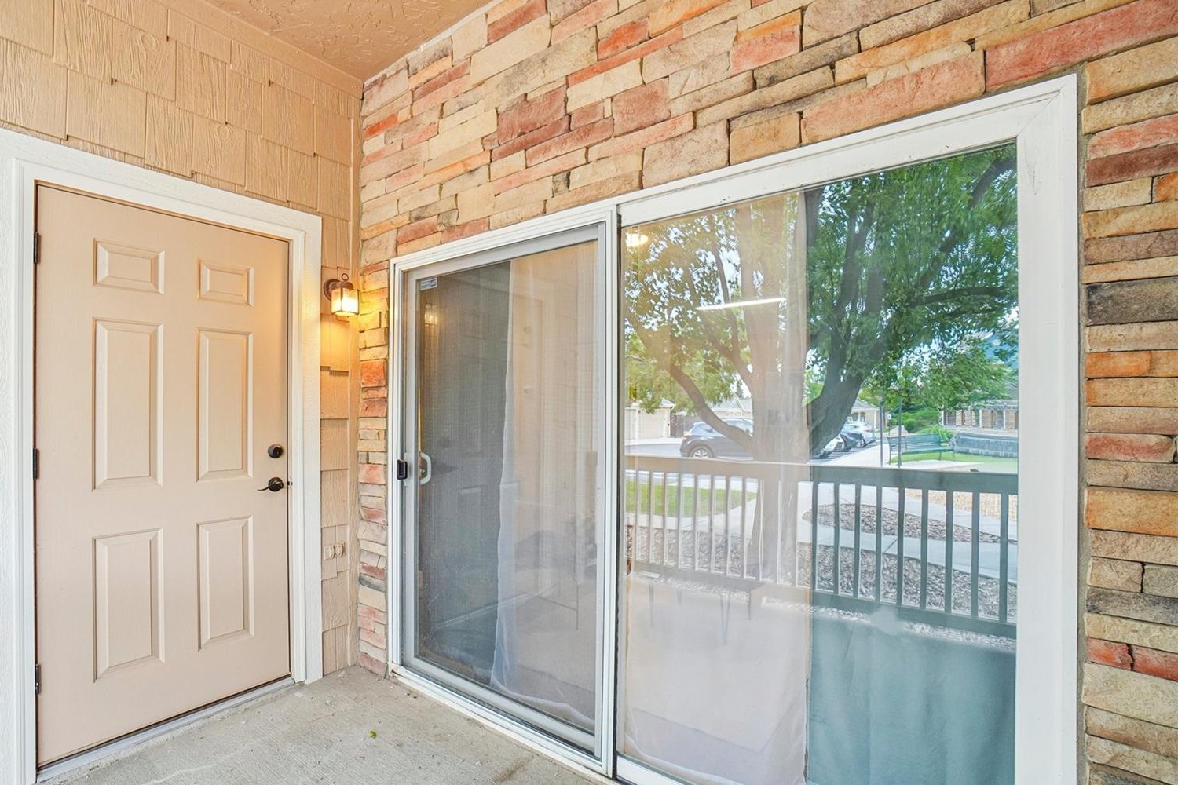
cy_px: 412
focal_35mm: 16
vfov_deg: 73.7
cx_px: 551
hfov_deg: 96.6
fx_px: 524
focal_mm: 10
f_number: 8
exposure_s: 1/15
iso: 400
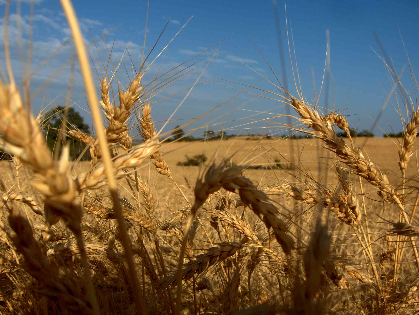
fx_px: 473
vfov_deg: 36.9
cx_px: 210
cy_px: 158
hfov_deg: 47.8
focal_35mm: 39
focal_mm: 8
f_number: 4.8
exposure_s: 1/909
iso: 100
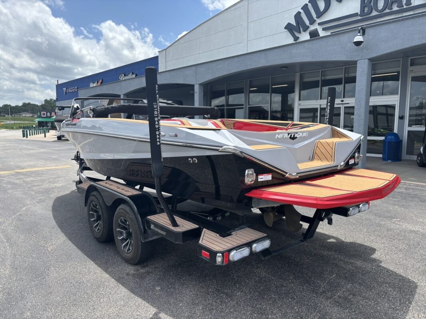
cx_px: 213
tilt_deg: -4.4
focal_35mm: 26
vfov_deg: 53.1
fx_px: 320
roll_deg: -0.7
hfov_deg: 67.3
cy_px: 160
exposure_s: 1/1984
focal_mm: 5.96
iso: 50
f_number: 1.6
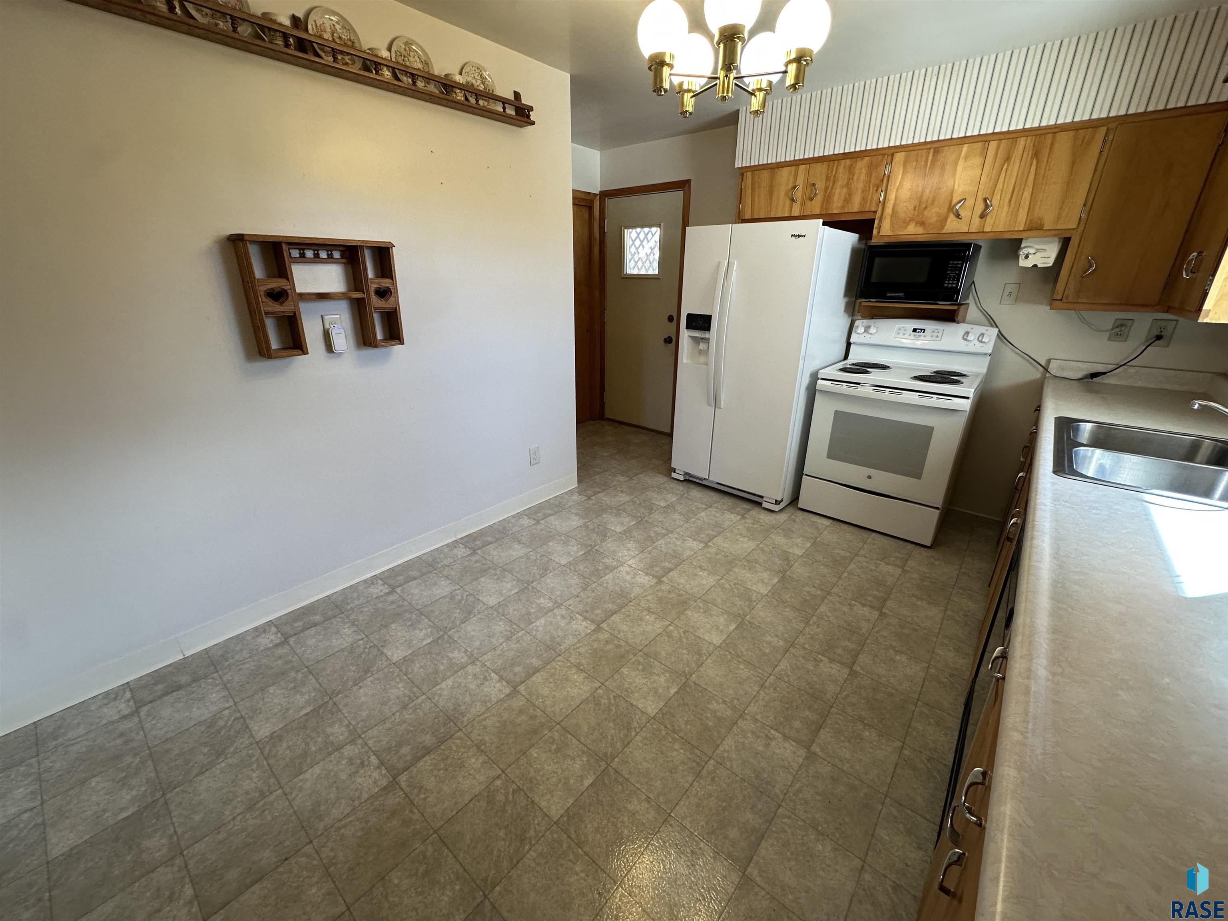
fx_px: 497
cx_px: 614
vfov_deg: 85.7
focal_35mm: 14
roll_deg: -0.6
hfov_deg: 102.1
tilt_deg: -22.0
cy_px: 460
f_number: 2.2
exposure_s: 1/120
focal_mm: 2.22
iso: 160
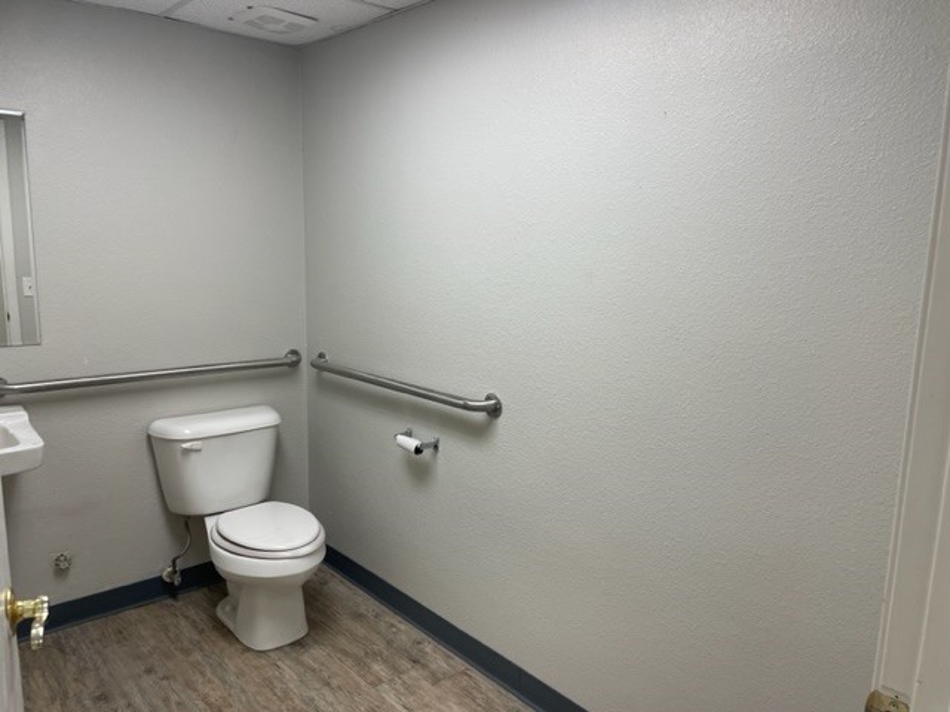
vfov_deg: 53.1
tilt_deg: -8.5
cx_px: 475
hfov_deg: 67.3
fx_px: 714
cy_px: 356
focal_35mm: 26
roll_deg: +0.5
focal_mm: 4.2
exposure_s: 1/120
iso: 64
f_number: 1.6
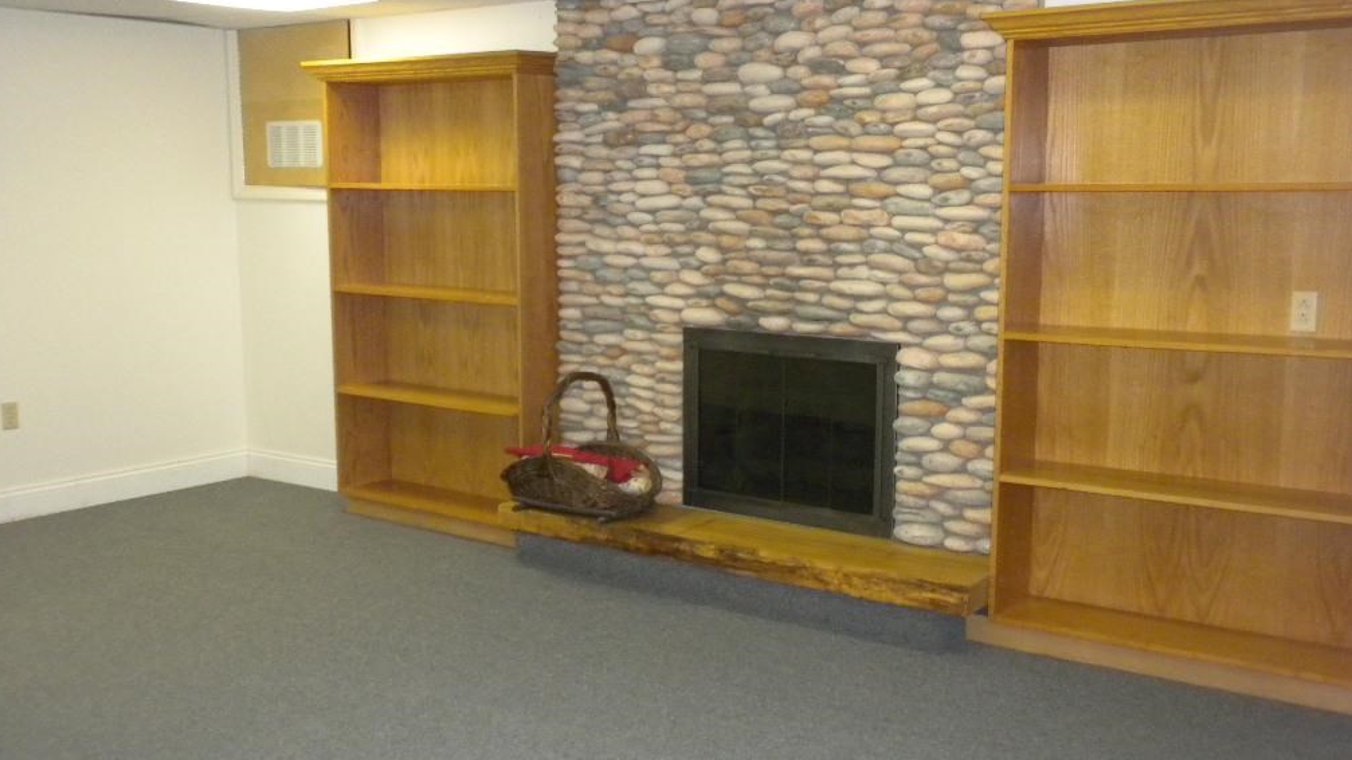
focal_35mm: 41
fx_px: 1470
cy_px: 384
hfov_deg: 49.4
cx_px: 671
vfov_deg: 29.0
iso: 435
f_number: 3.5
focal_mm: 6.6
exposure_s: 1/30
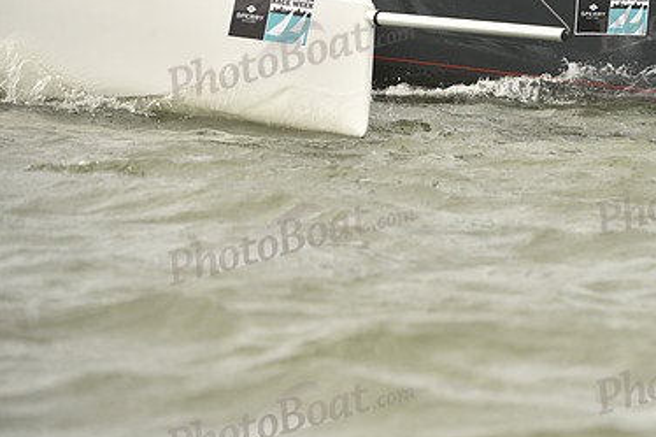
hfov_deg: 4.9
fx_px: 7631
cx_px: 507
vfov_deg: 3.3
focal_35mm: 419
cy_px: 124
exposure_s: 1/1250
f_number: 5.6
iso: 320
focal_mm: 270
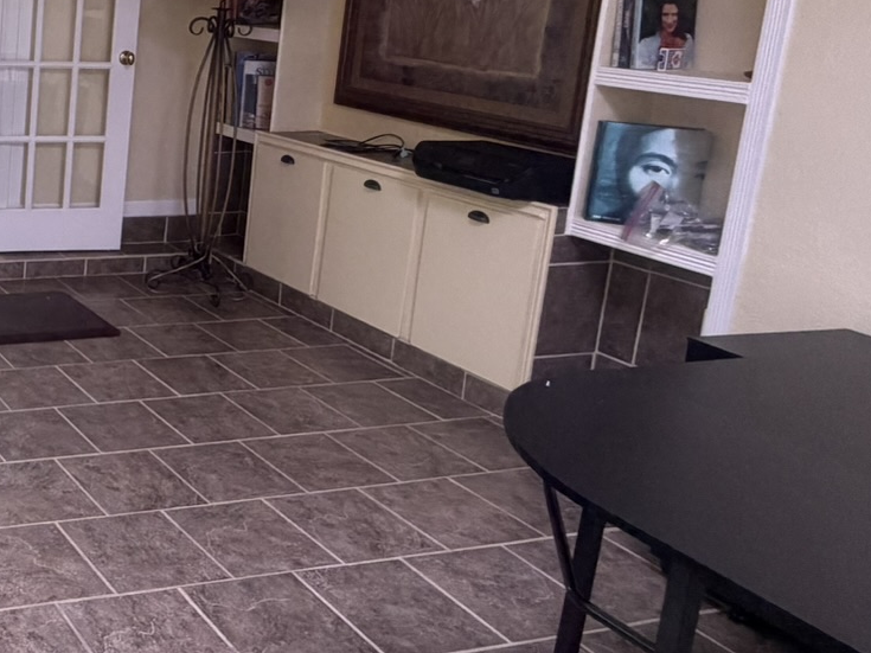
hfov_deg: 37.0
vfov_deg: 35.5
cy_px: 122
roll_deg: -2.5
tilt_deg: -9.0
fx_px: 981
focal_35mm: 39
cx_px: -165
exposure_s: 1/100
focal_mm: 2.22
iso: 320
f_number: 2.2
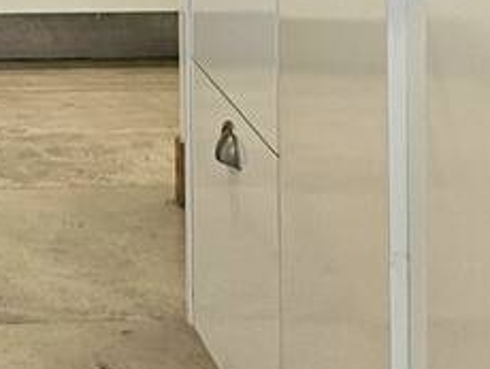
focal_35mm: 144
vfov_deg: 9.3
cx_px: -181
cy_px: -514
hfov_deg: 13.1
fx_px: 2040
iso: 64
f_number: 1.8
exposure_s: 1/120
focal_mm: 5.4
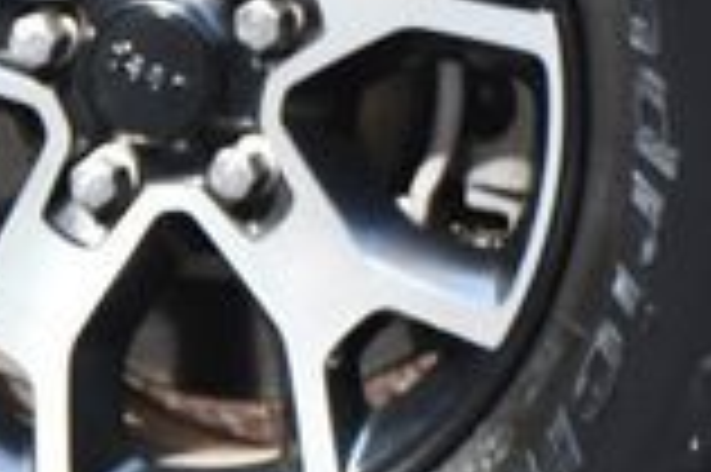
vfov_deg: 2.2
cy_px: 4
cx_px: 220
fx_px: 12568
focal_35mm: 637
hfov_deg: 3.2
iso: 560
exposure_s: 1/250
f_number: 4.8
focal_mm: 105
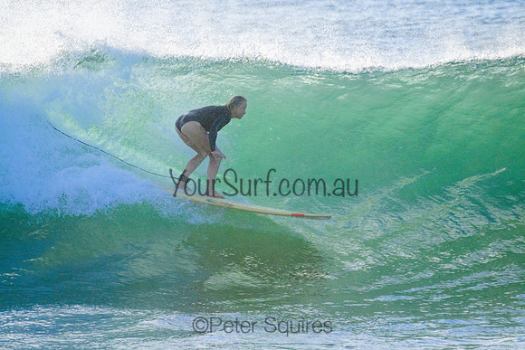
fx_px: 13838
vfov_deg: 1.5
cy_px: 142
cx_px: 226
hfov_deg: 2.2
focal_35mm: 949
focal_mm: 800
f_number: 11
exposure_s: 1/2000
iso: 1000
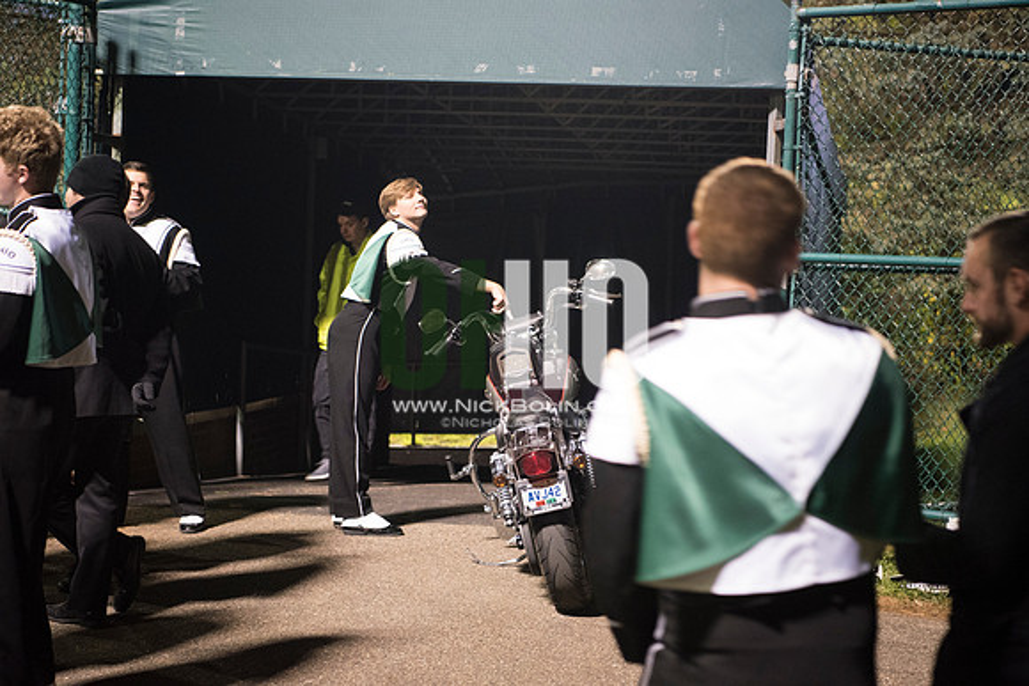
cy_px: 343
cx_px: 514
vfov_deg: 19.5
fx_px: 2001
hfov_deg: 28.8
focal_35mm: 70
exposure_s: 1/60
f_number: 3.2
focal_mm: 70
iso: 4000
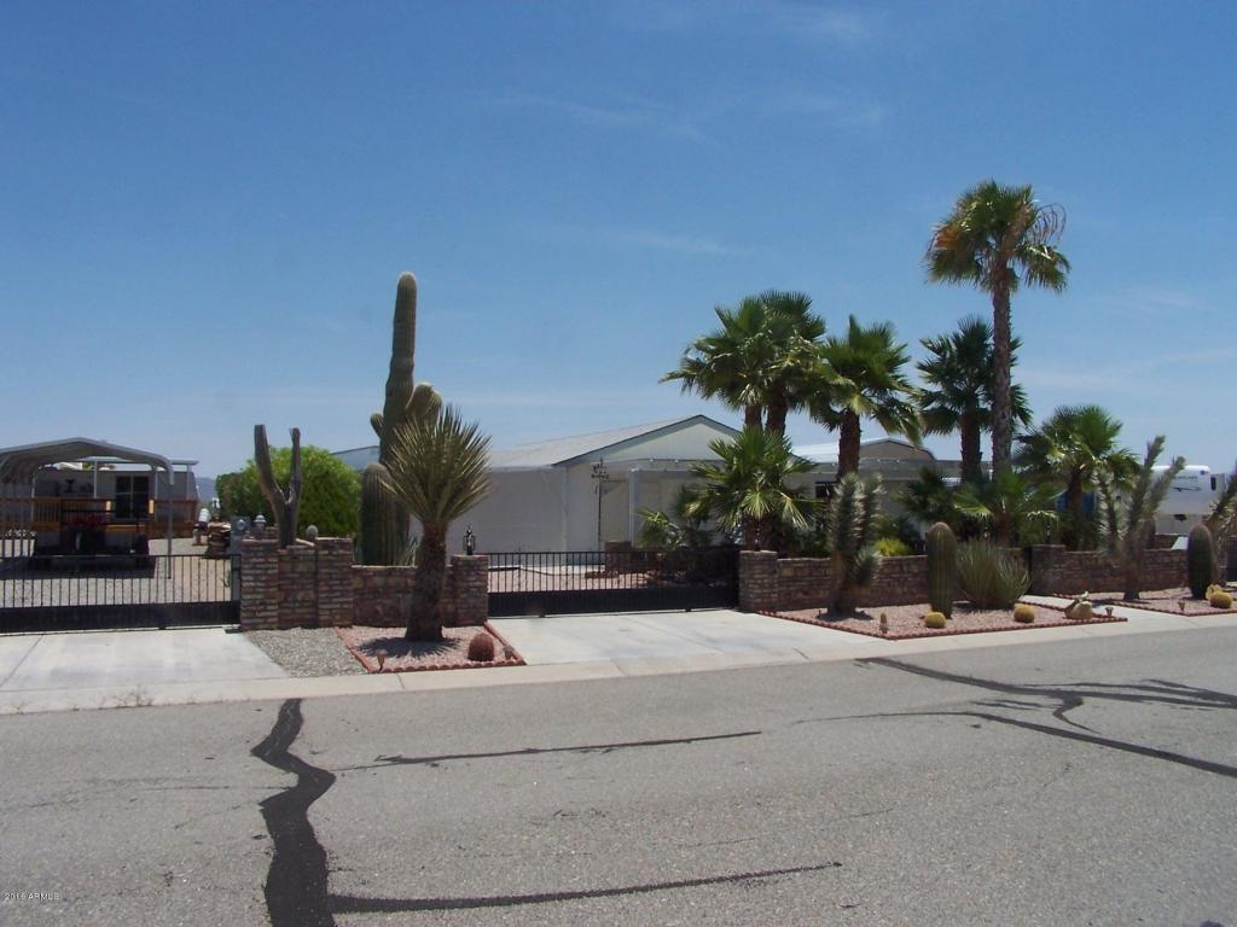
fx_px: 1358
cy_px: 464
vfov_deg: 37.7
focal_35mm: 38
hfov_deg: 49.0
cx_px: 618
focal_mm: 6.3
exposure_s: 1/500
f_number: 5.6
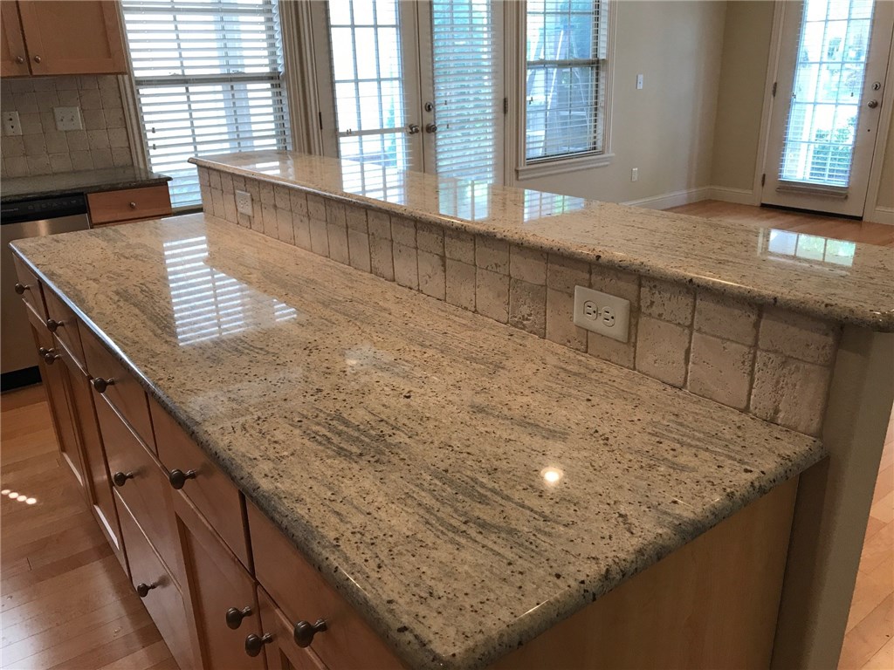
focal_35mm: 28
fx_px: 723
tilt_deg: -19.7
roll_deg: +1.2
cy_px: 335
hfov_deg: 63.4
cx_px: 447
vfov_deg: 49.7
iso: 25
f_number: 1.8
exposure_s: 1/30
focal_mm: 3.99
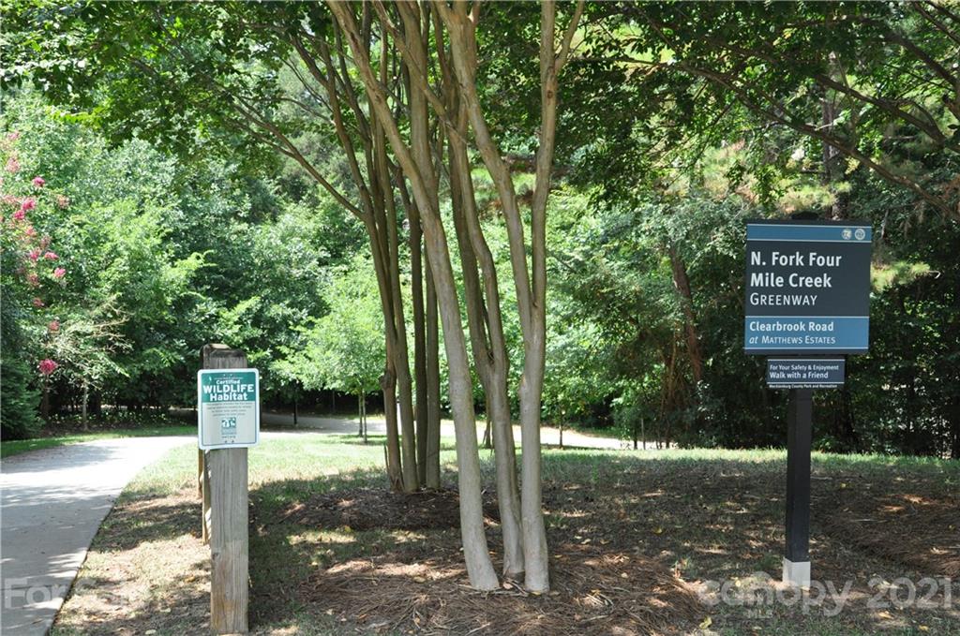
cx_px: 480
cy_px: 318
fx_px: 998
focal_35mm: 38
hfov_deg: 51.4
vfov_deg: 35.4
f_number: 9
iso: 800
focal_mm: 25
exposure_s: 1/320
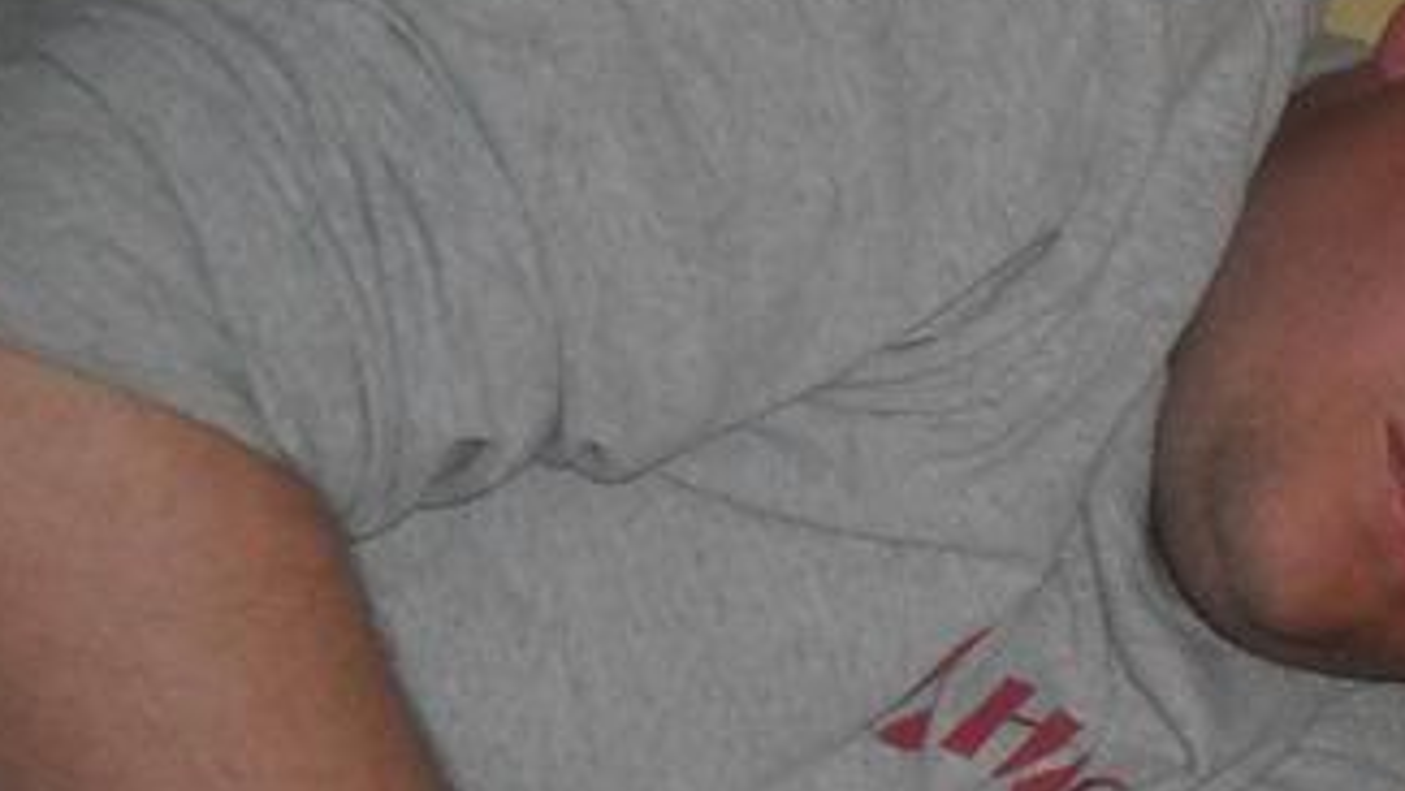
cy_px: 419
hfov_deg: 17.1
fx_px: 4472
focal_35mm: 120
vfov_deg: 10.1
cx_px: 1630
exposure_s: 1/60
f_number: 2.8
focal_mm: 5.7
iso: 200
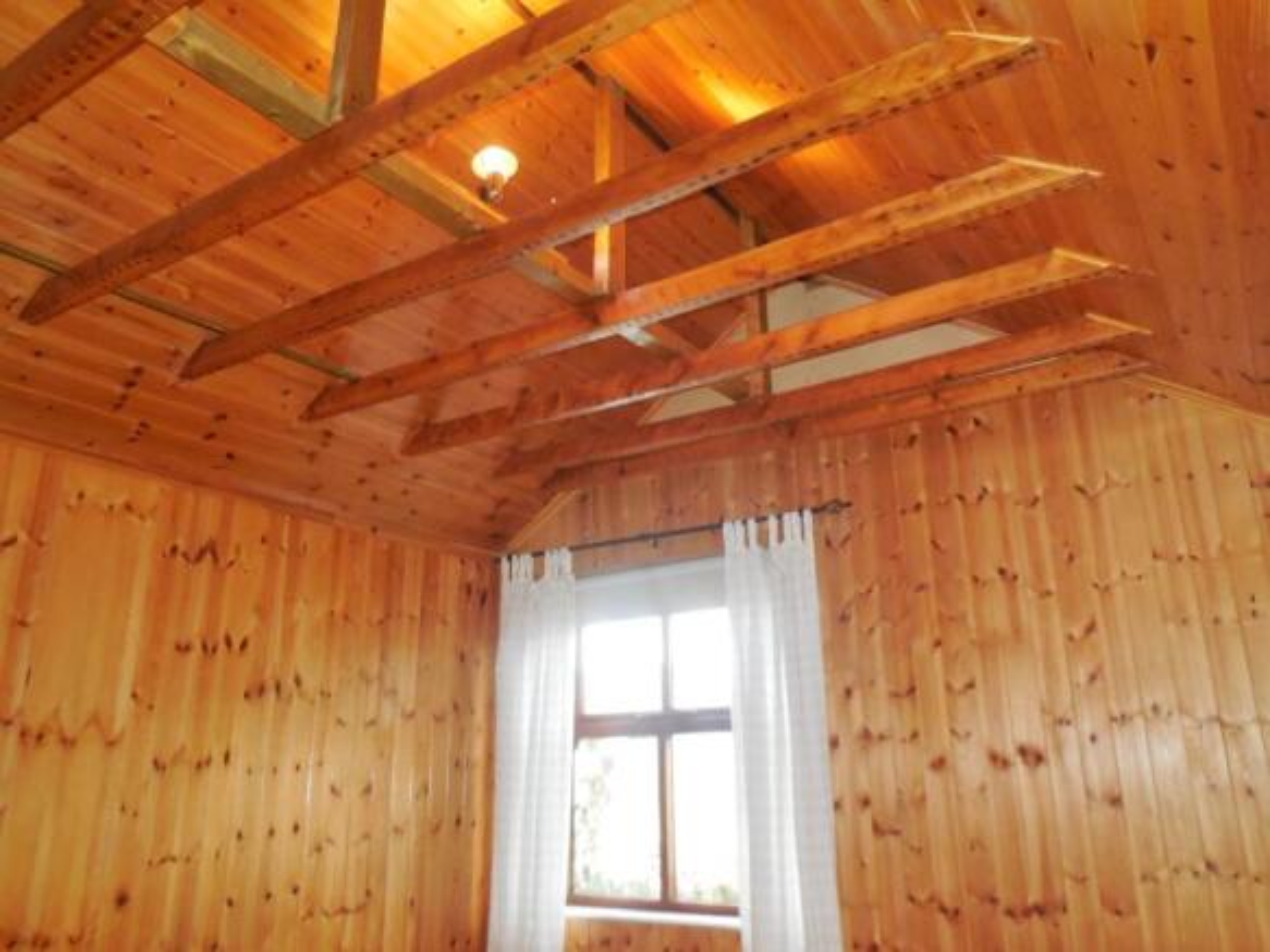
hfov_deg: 69.4
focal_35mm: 25
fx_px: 917
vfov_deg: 54.9
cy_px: 476
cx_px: 635
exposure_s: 1/25
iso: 360
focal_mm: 4.5
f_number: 3.1
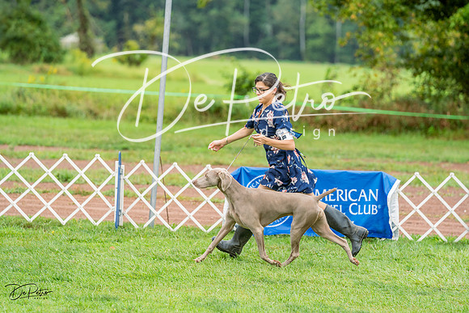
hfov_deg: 12.0
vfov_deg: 8.0
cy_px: 156
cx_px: 234
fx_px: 2228
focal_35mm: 171
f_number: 4
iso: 640
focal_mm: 171
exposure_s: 1/1250
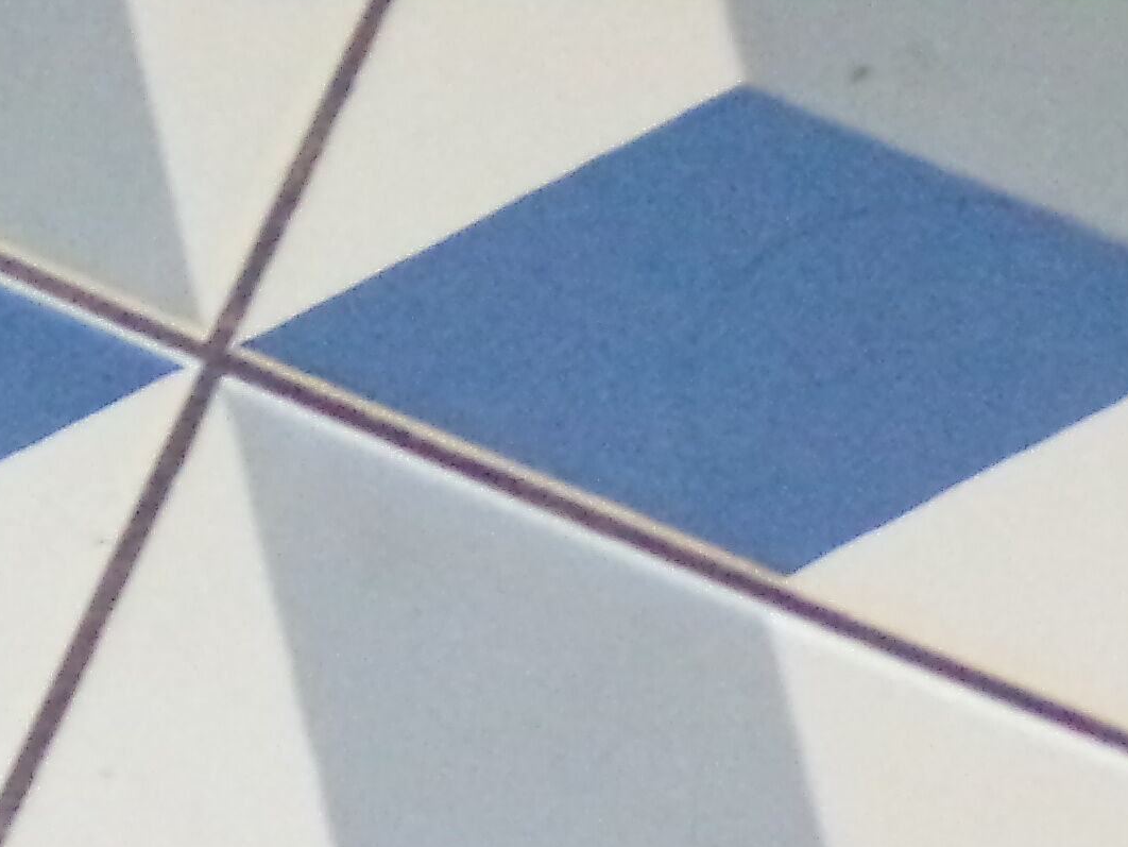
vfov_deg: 4.6
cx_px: -998
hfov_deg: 6.0
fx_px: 10462
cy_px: 1827
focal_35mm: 321
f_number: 3.9
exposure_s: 1/28
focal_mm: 13.3
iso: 800
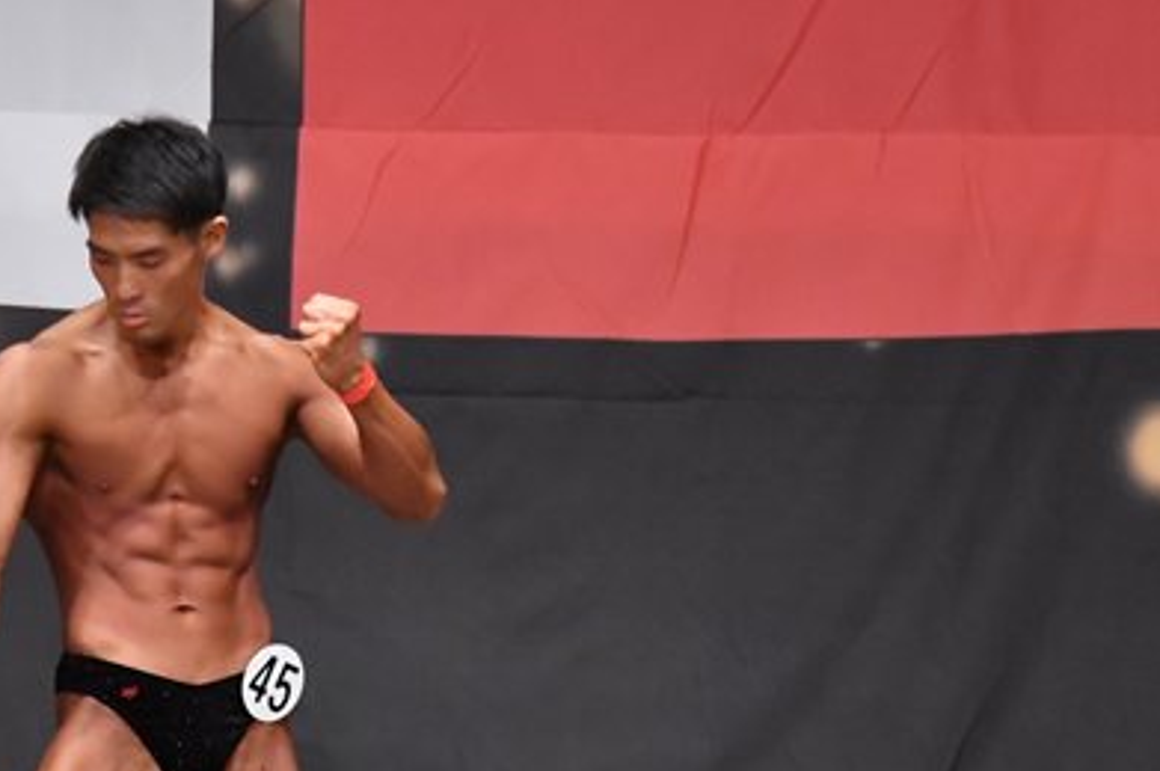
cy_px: 715
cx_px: 141
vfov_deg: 3.1
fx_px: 14359
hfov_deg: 4.6
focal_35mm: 446
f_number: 5.6
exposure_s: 1/400
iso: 6400
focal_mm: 150
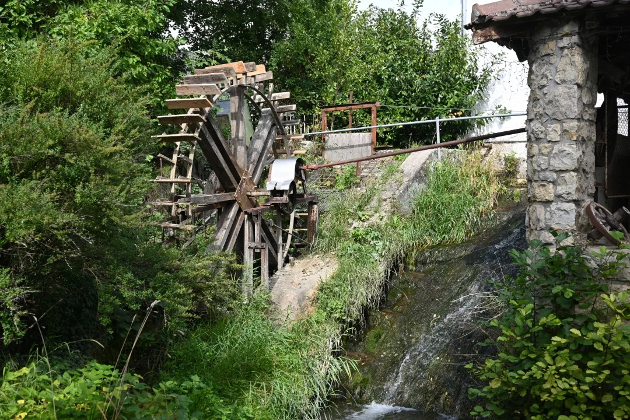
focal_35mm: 39
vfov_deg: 34.2
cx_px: 315
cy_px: 210
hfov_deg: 49.6
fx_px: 682
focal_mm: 39
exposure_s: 1/250
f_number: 5.6
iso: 140
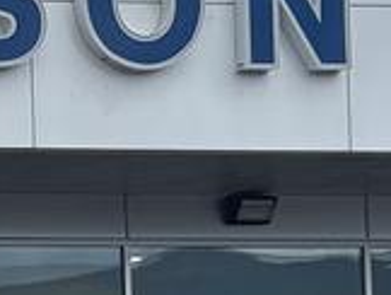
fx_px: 2319
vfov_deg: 7.1
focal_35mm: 205
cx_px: -876
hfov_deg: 8.0
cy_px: 445
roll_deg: +0.8
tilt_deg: +3.5
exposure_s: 1/2538
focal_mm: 5.96
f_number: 1.6
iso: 64
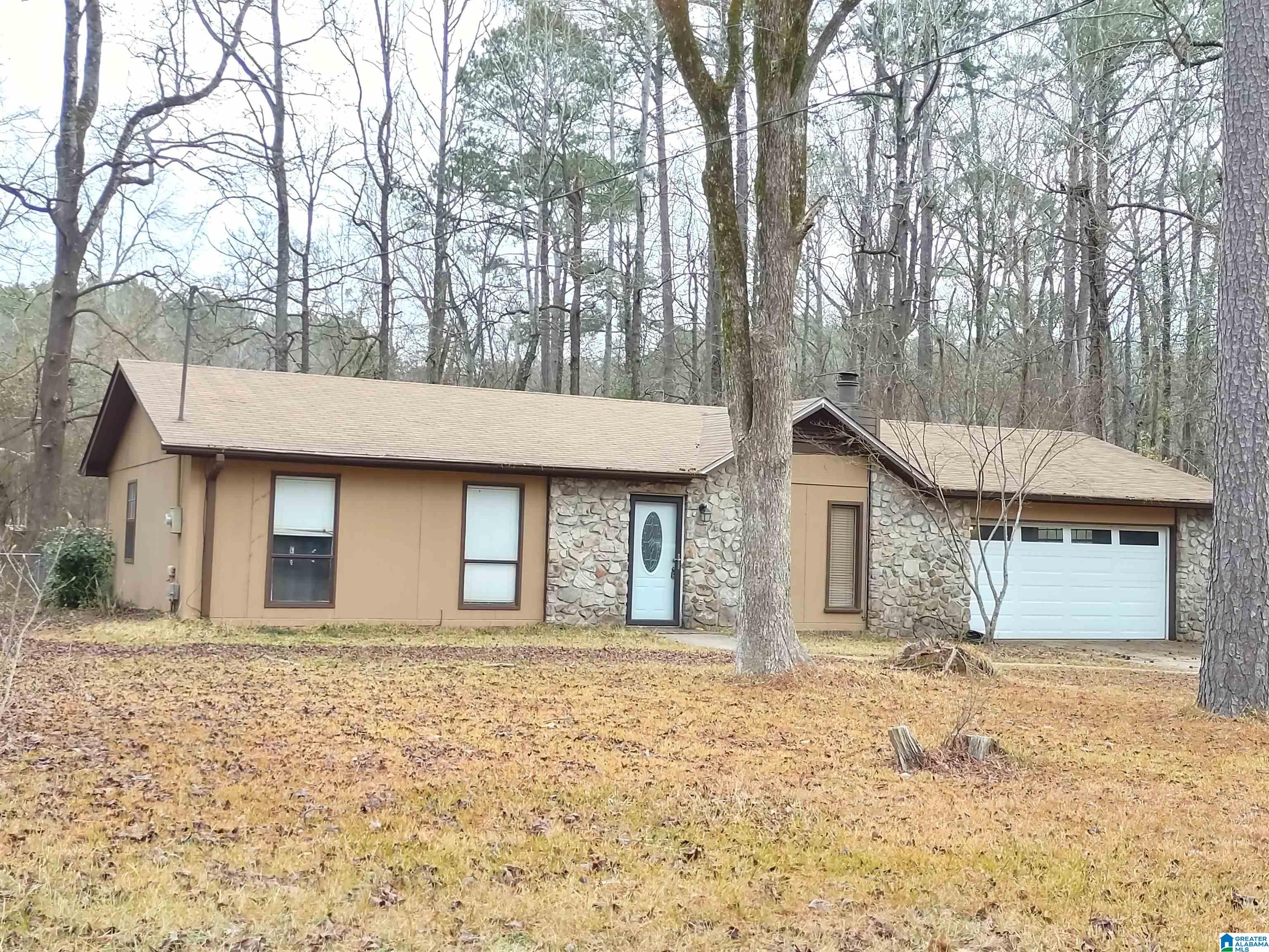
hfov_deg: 46.8
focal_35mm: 40
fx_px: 1466
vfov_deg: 36.0
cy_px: 476
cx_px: 634
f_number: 1.79
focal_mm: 4.7
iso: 50
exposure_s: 1/60
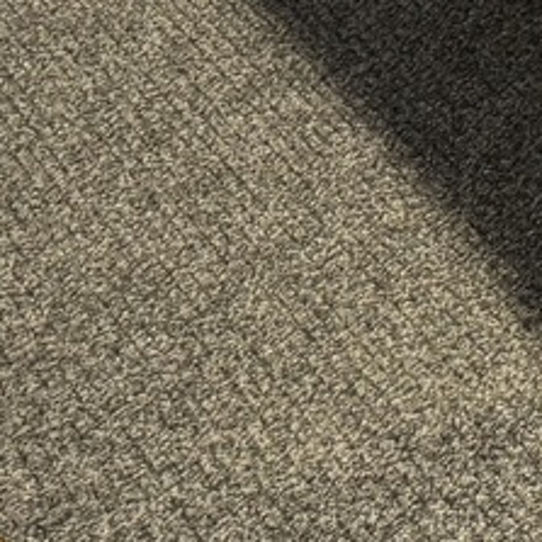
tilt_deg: -16.0
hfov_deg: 9.7
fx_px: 2693
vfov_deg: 10.3
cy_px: -634
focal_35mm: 152
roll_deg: -1.1
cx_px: 1424
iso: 250
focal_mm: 6.76
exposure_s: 1/100
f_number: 1.78
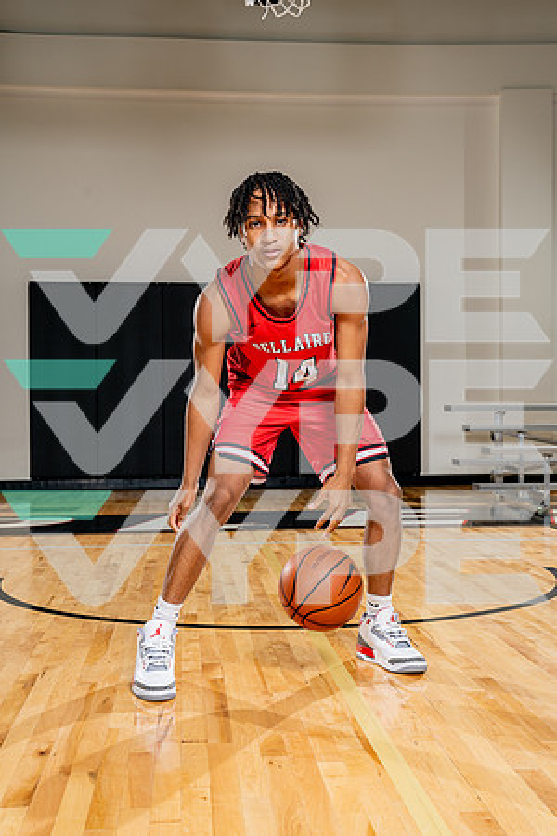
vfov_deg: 41.9
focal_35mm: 47
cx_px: 278
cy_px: 418
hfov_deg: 28.6
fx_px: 1091
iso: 250
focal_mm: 47
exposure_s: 1/250
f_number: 7.1
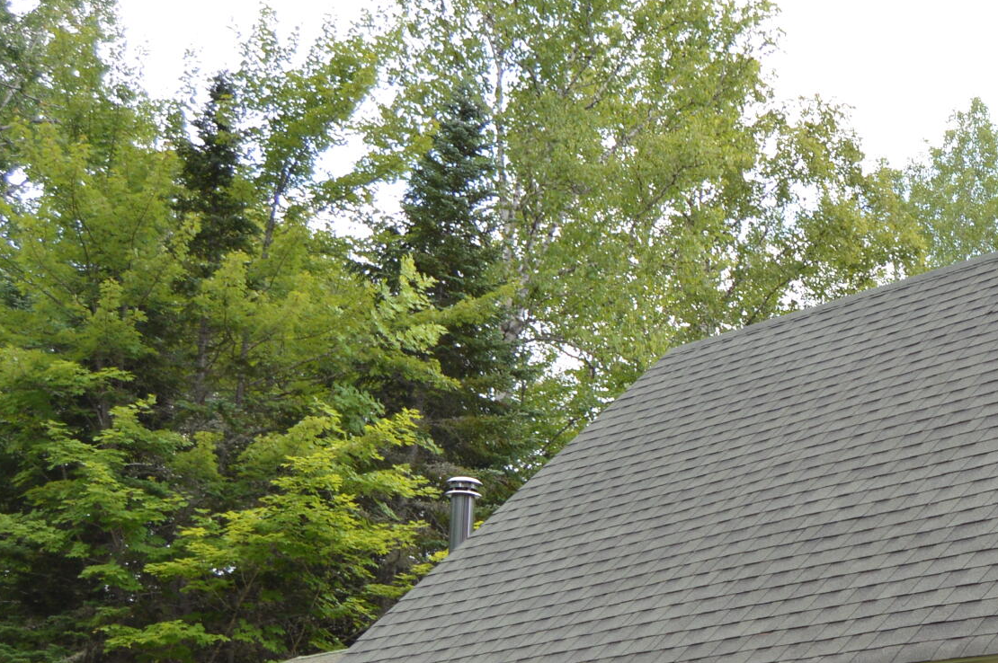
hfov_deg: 25.3
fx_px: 2022
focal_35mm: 73
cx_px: 1151
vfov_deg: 18.3
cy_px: 604
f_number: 4
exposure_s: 1/200
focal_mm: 18
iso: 100
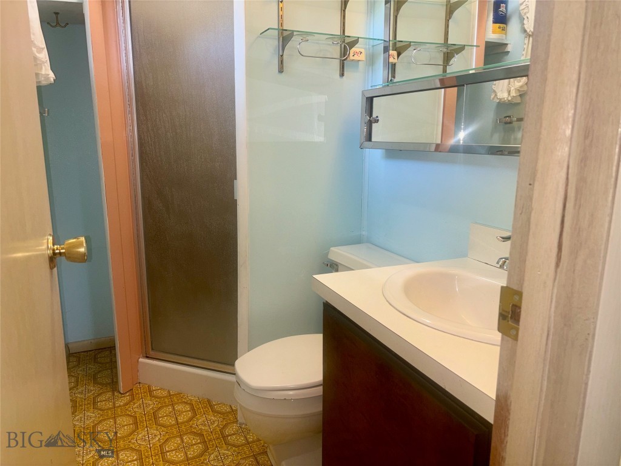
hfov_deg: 67.3
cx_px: 310
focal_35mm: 26
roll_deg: +0.0
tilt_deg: -12.1
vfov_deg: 53.1
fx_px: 466
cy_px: 233
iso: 32
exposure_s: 1/35
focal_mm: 5.96
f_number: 1.6
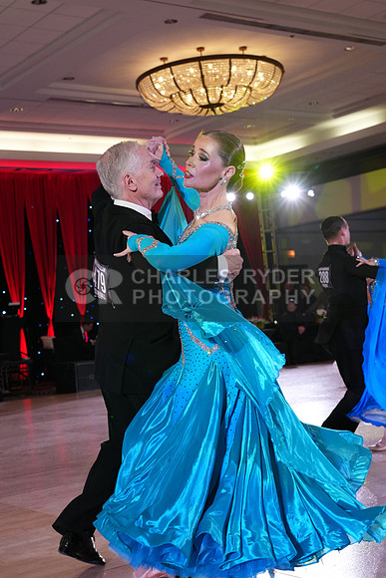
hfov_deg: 26.0
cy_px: 289
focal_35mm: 52
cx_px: 193
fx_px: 836
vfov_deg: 38.2
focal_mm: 52
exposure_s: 1/250
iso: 2500
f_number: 5
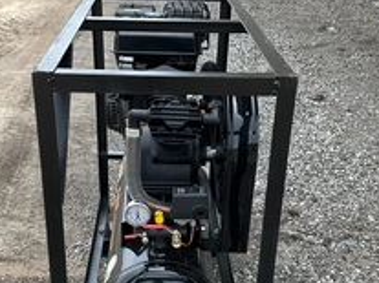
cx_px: 178
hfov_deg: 34.4
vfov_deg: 25.8
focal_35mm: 56
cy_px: 212
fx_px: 613
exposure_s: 1/593
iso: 25
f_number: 1.8
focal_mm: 3
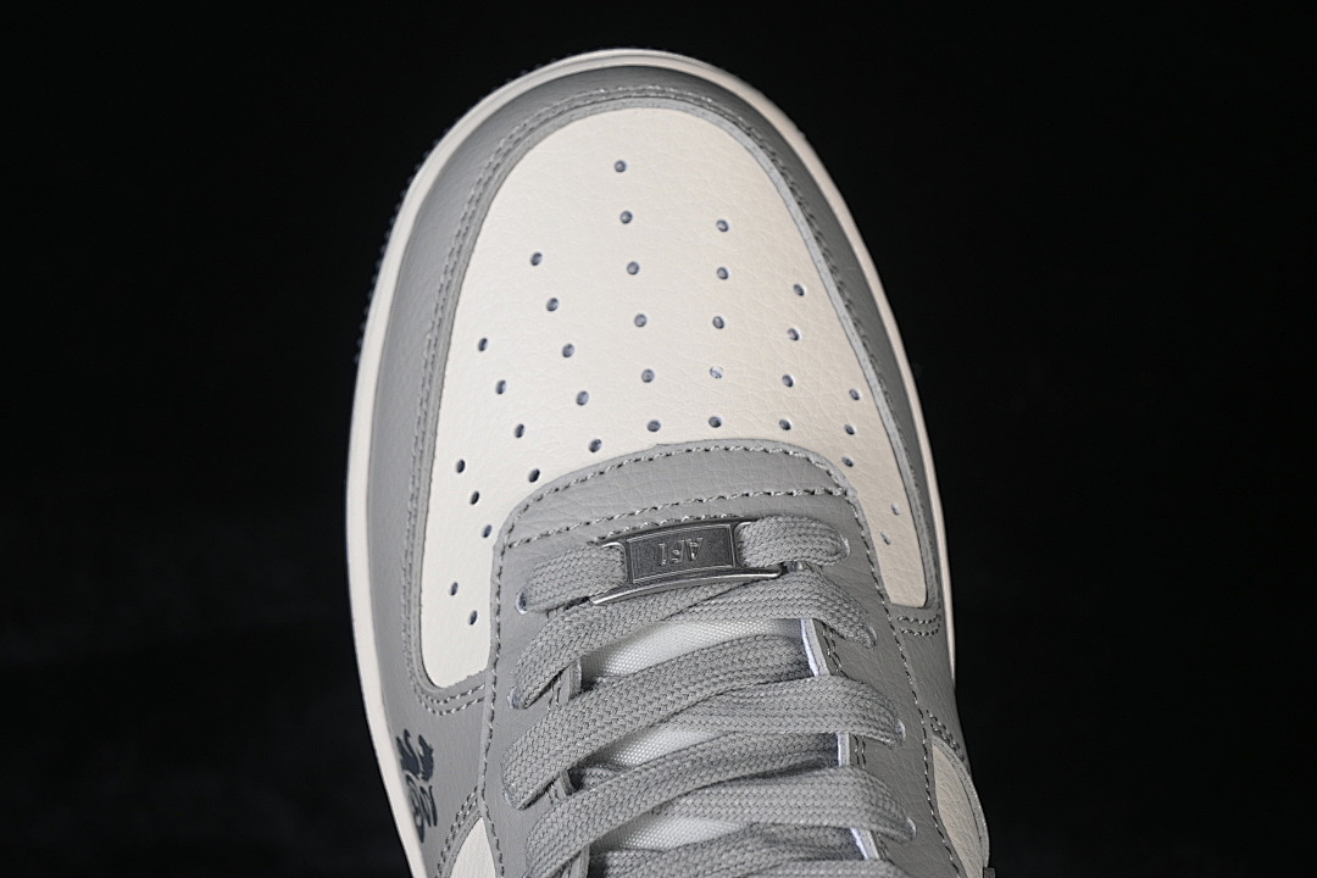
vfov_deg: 18.2
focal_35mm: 75
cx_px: 658
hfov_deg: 27.0
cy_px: 439
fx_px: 2744
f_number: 7.1
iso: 160
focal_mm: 50
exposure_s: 1/80
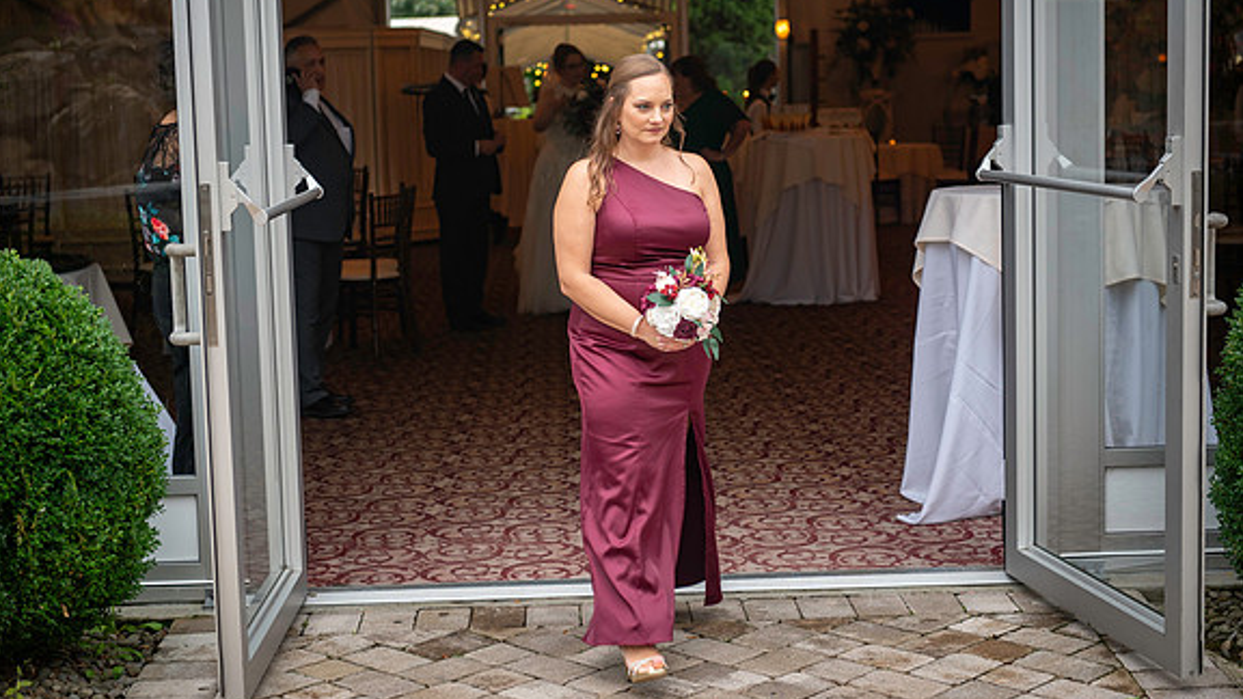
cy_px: 298
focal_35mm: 59
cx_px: 619
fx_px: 1945
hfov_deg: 35.4
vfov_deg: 20.4
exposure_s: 1/160
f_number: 3.5
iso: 500
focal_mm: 56
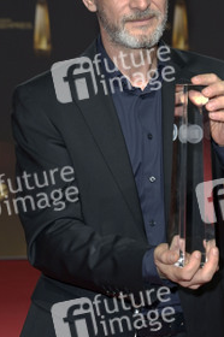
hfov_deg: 11.7
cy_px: 135
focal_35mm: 117
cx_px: 148
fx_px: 1095
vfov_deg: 17.5
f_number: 6.3
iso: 800
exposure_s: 1/125
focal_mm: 82
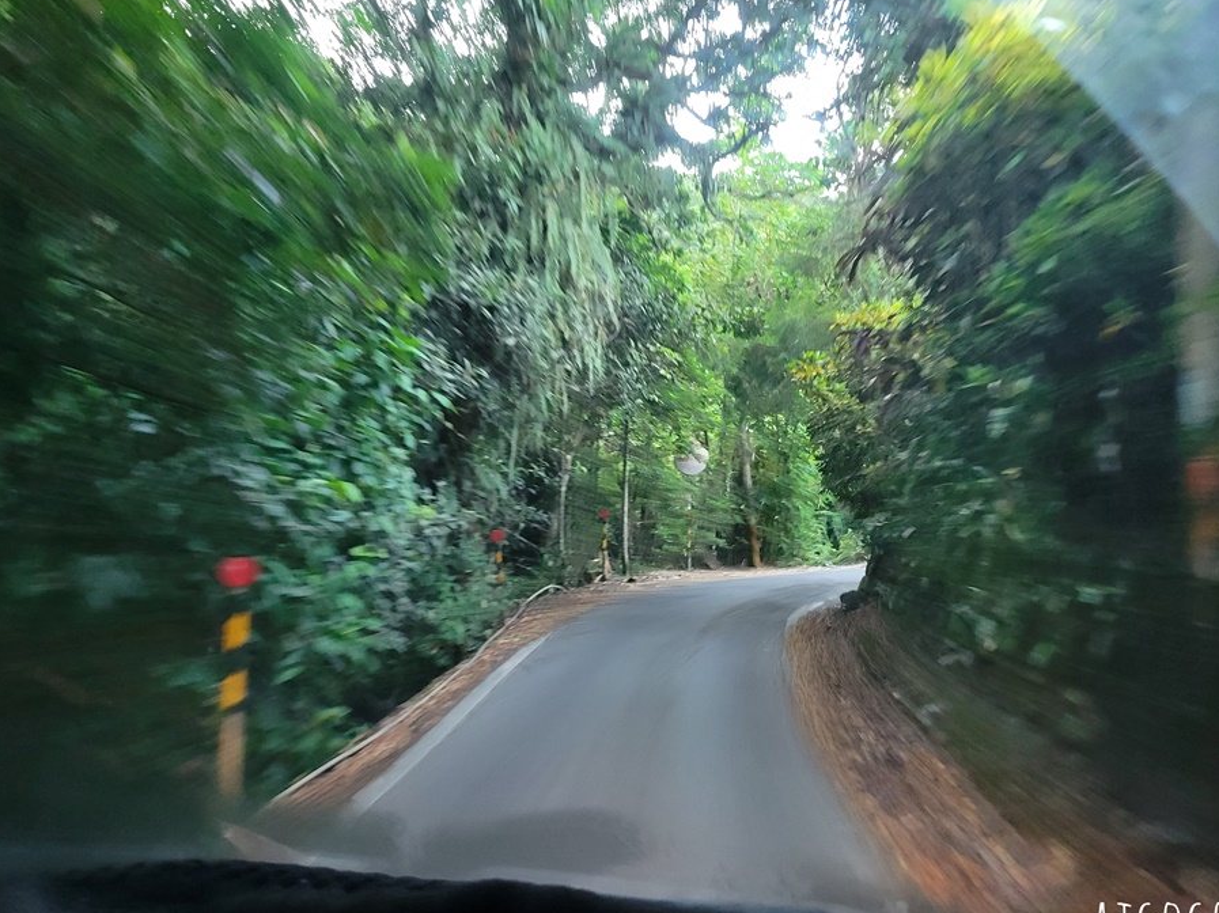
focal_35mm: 29
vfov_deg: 48.2
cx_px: 567
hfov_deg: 61.6
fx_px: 1021
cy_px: 466
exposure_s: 1/24
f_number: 1.8
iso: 640
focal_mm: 5.4
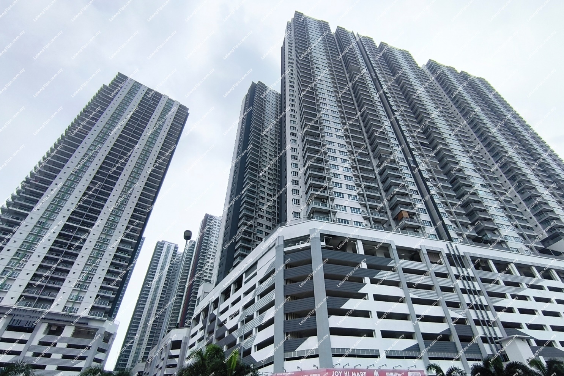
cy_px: 205
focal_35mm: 16
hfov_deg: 96.7
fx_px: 251
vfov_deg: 73.6
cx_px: 280
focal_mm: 1.65
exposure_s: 1/3565
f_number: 2.2
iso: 50
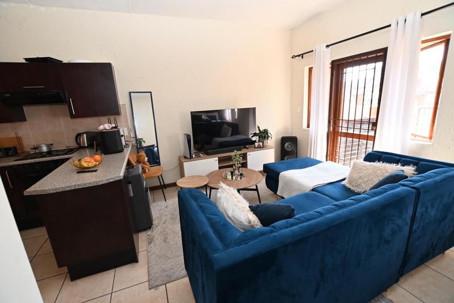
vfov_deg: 77.3
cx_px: 227
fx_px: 189
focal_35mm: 15
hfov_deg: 100.4
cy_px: 152
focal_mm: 10
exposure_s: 1/60
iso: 400
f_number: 4
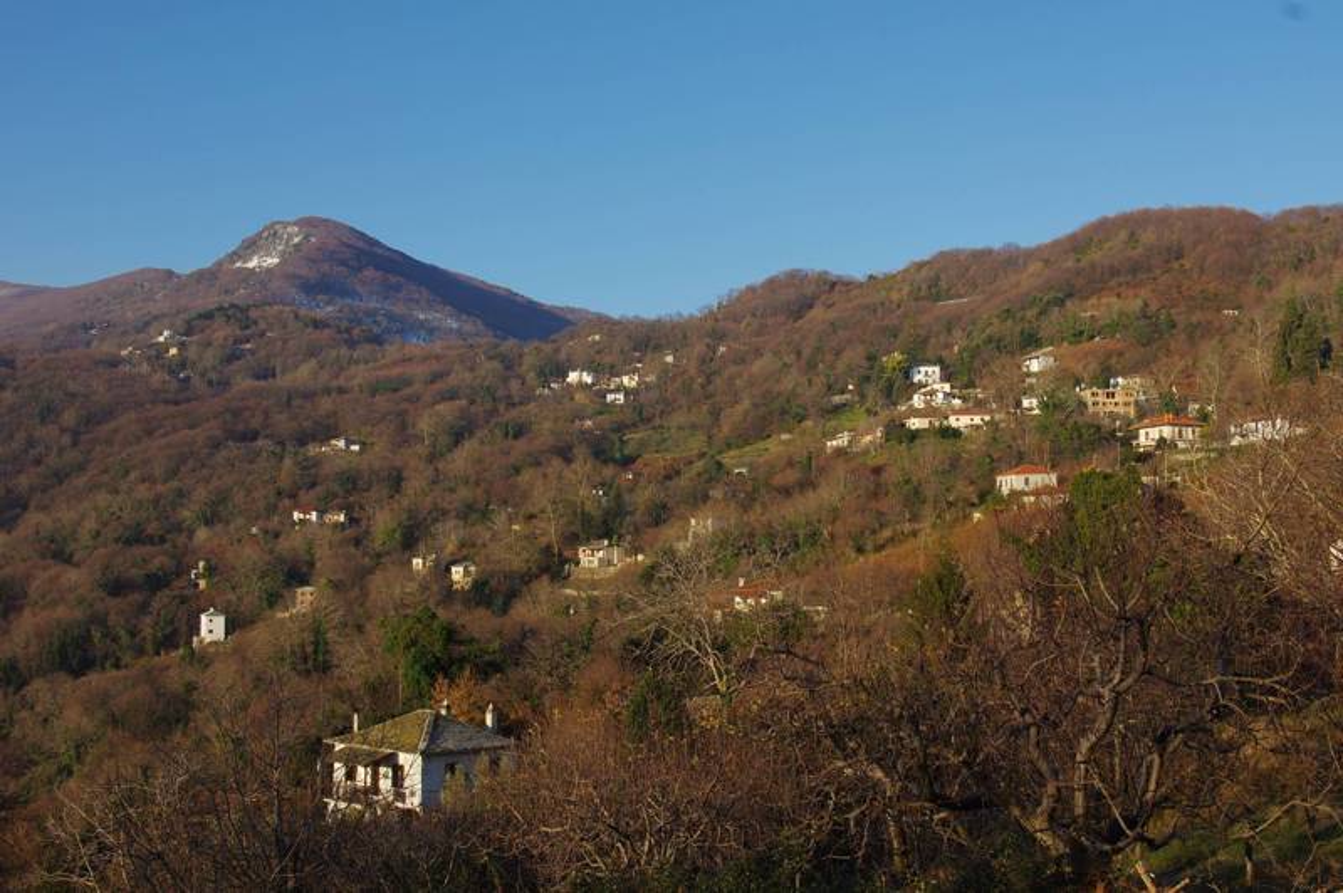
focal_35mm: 64
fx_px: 2386
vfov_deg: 21.2
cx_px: 672
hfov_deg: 31.4
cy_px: 446
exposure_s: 1/200
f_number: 9
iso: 100
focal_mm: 43
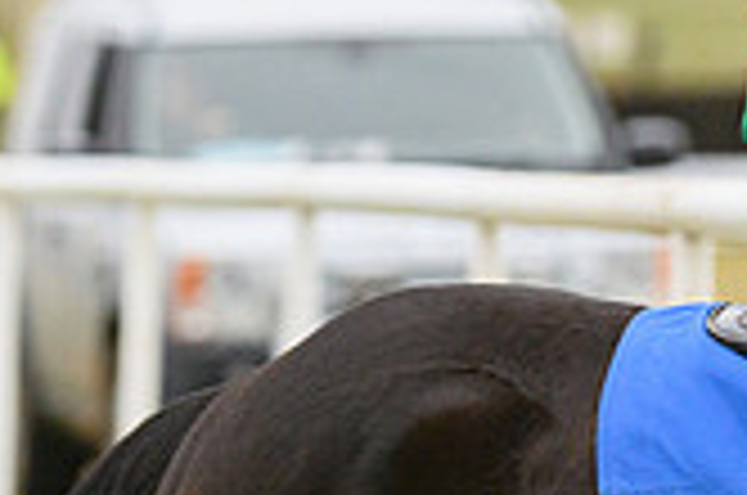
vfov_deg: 2.2
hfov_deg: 3.3
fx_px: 13027
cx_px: 896
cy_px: 63
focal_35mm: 629
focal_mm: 180
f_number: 5
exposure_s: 1/2000
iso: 1000
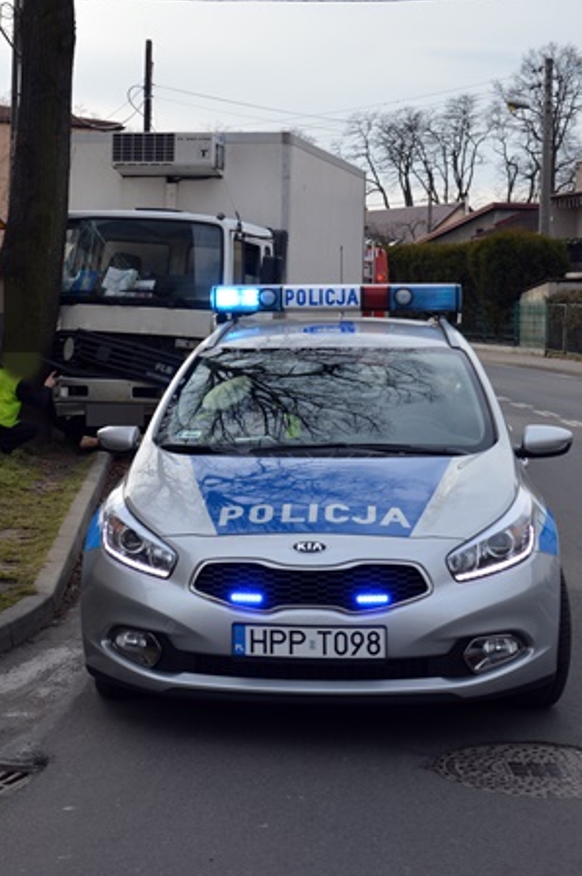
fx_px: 1750
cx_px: 214
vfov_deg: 28.0
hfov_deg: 18.8
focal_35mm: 72
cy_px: 332
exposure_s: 1/160
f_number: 6.3
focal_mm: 34
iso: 100
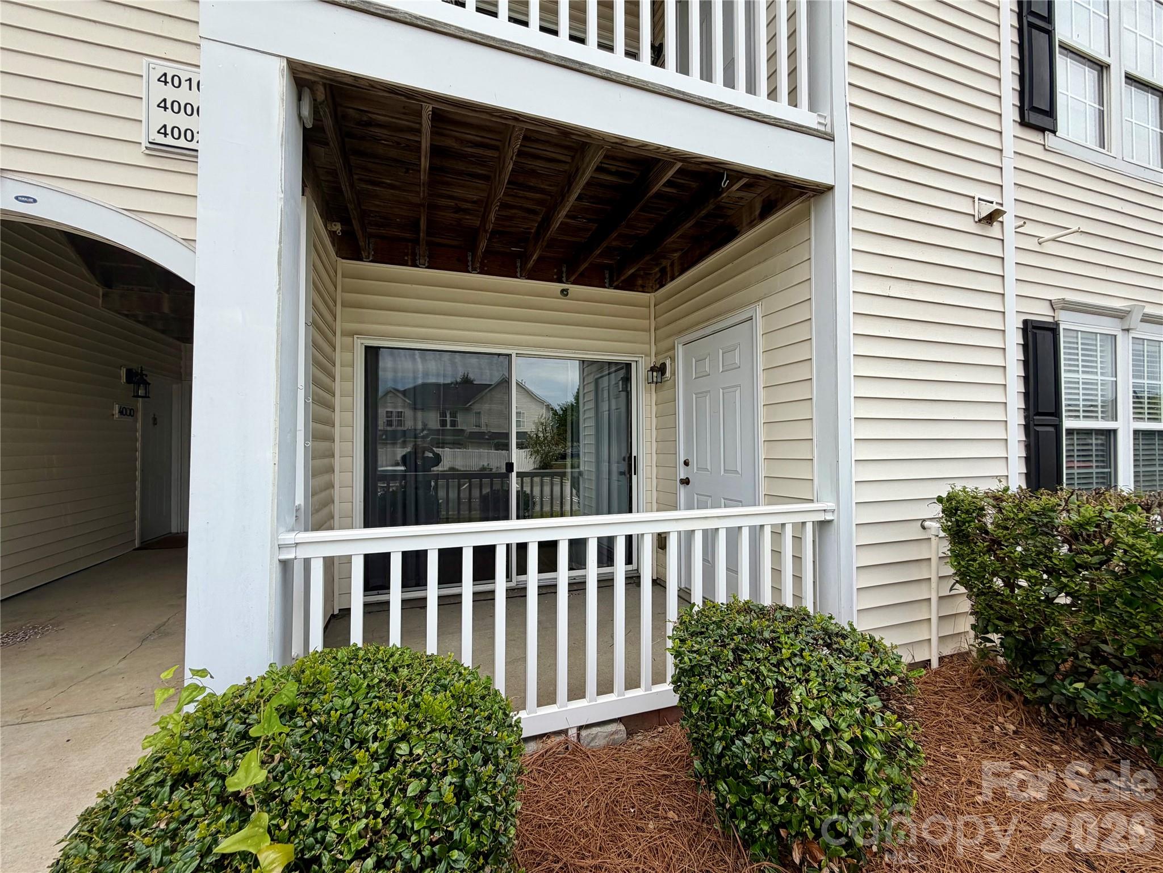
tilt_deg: +0.9
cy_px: 436
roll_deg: +0.3
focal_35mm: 14
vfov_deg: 85.7
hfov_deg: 102.1
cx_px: 582
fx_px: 470
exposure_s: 1/770
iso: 32
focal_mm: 2.22
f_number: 2.2
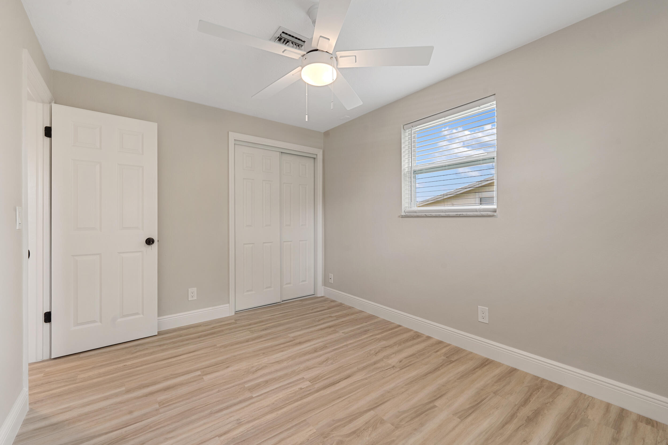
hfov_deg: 104.3
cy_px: 222
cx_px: 334
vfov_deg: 81.2
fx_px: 260
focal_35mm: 14
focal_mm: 14
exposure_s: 1/5
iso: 250
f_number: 9
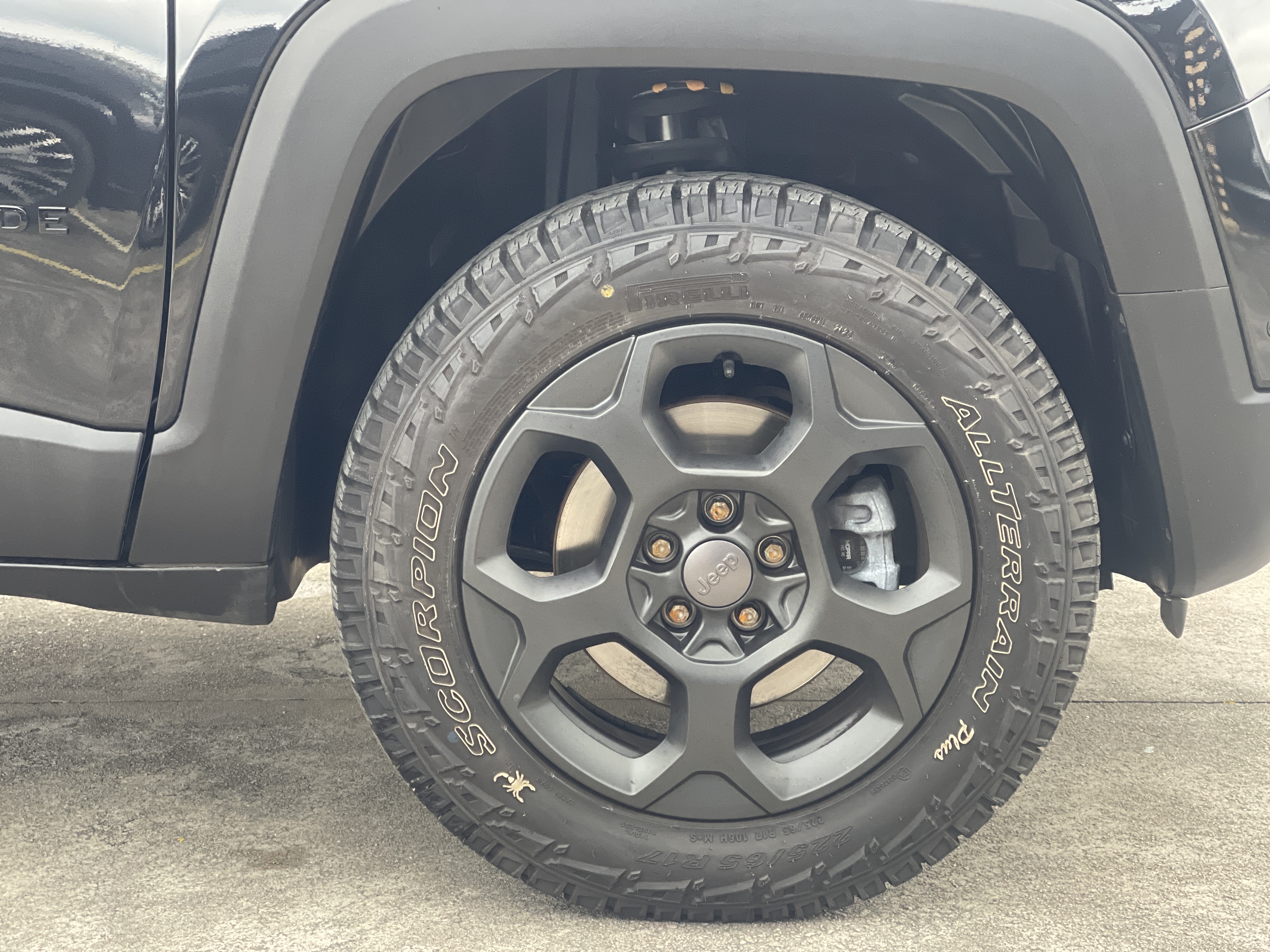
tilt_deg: -11.7
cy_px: 476
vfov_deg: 22.9
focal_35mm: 64
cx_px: 635
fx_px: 2348
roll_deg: -0.5
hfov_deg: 30.3
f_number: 2.2
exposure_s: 1/87
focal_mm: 7.5
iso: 250
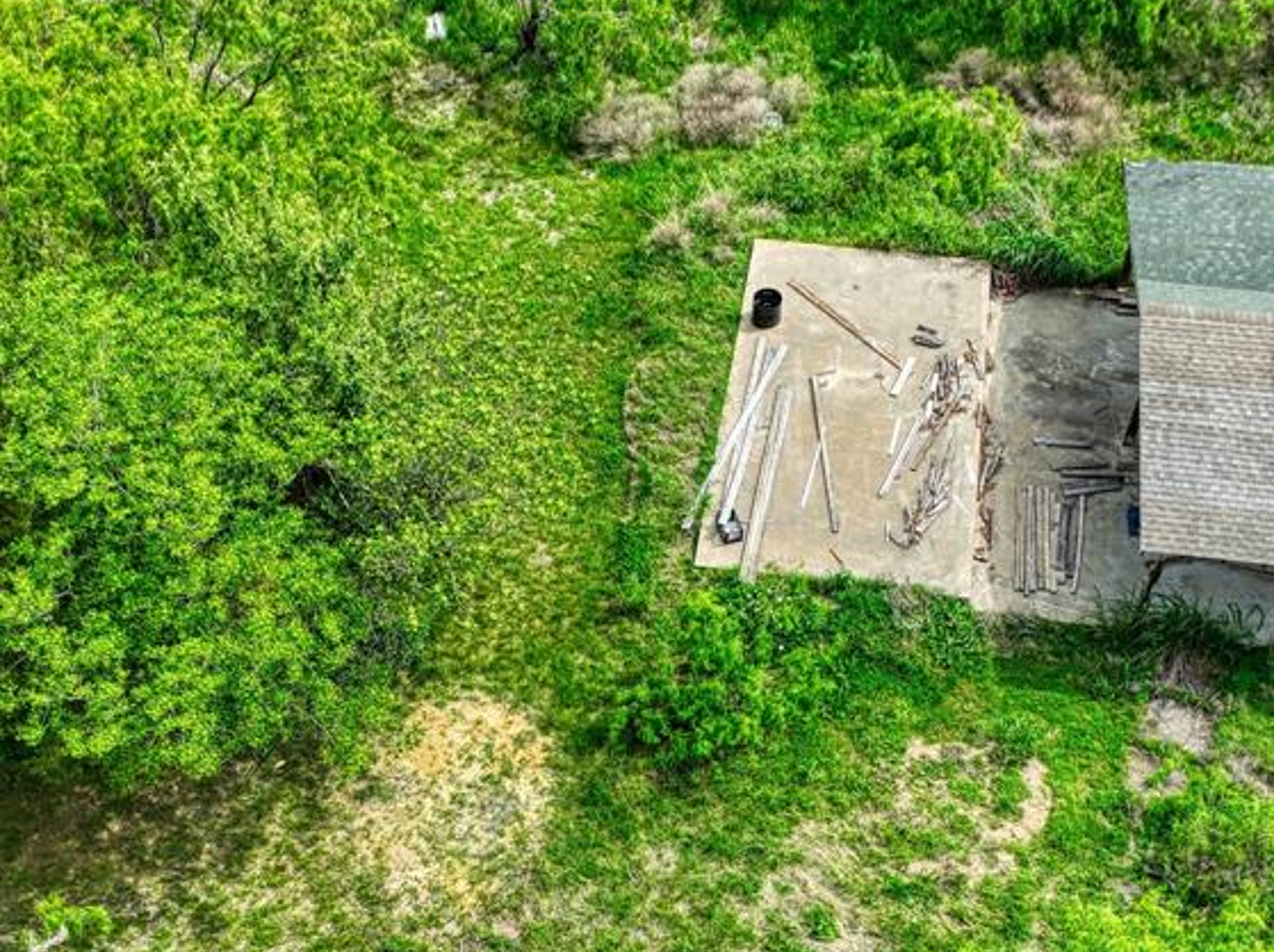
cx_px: 620
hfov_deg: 43.0
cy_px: 846
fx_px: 1618
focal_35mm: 44
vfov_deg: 31.4
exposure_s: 1/1000
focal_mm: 12.3
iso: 100
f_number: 2.8
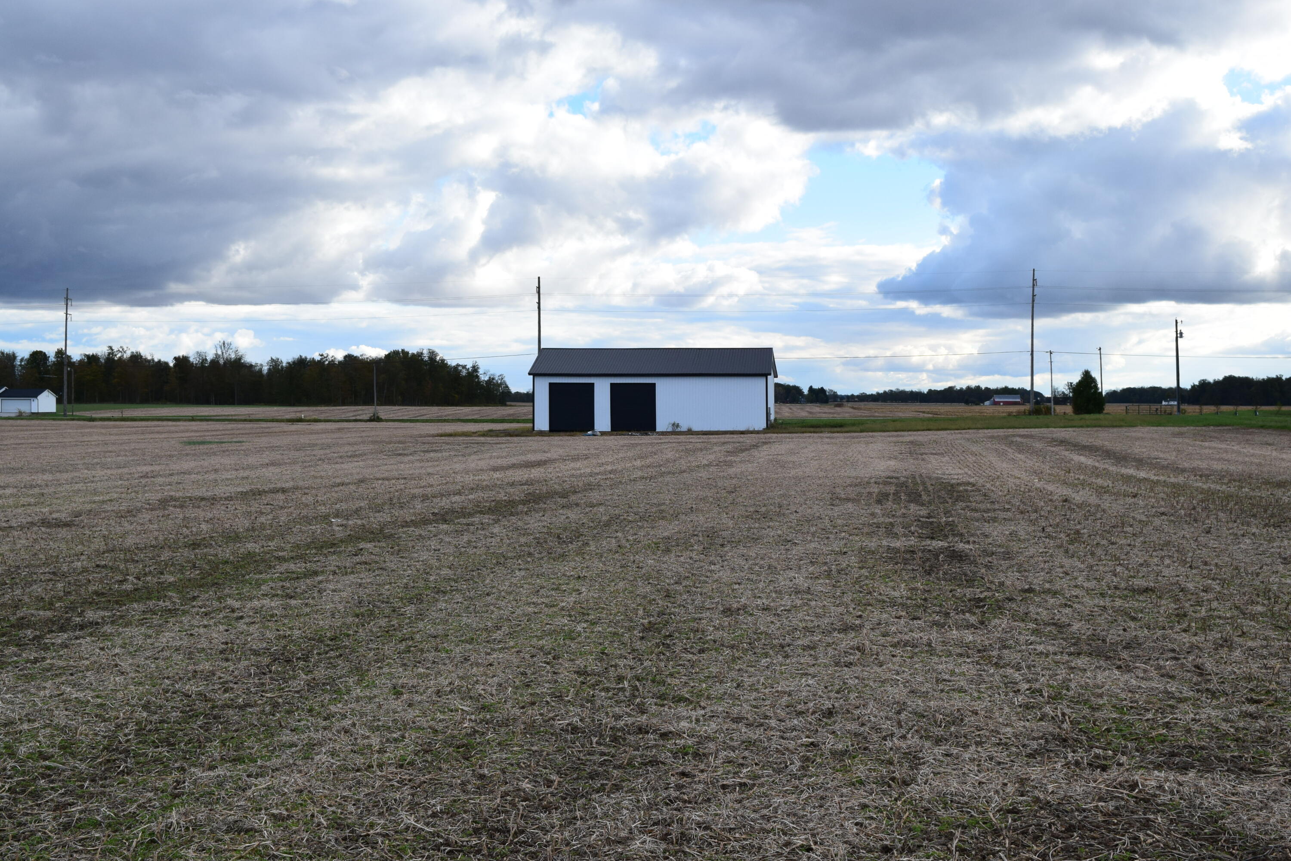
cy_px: 430
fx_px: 1614
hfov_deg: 43.6
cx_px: 646
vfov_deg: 29.9
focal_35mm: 45
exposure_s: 1/400
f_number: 11
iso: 400
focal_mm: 30
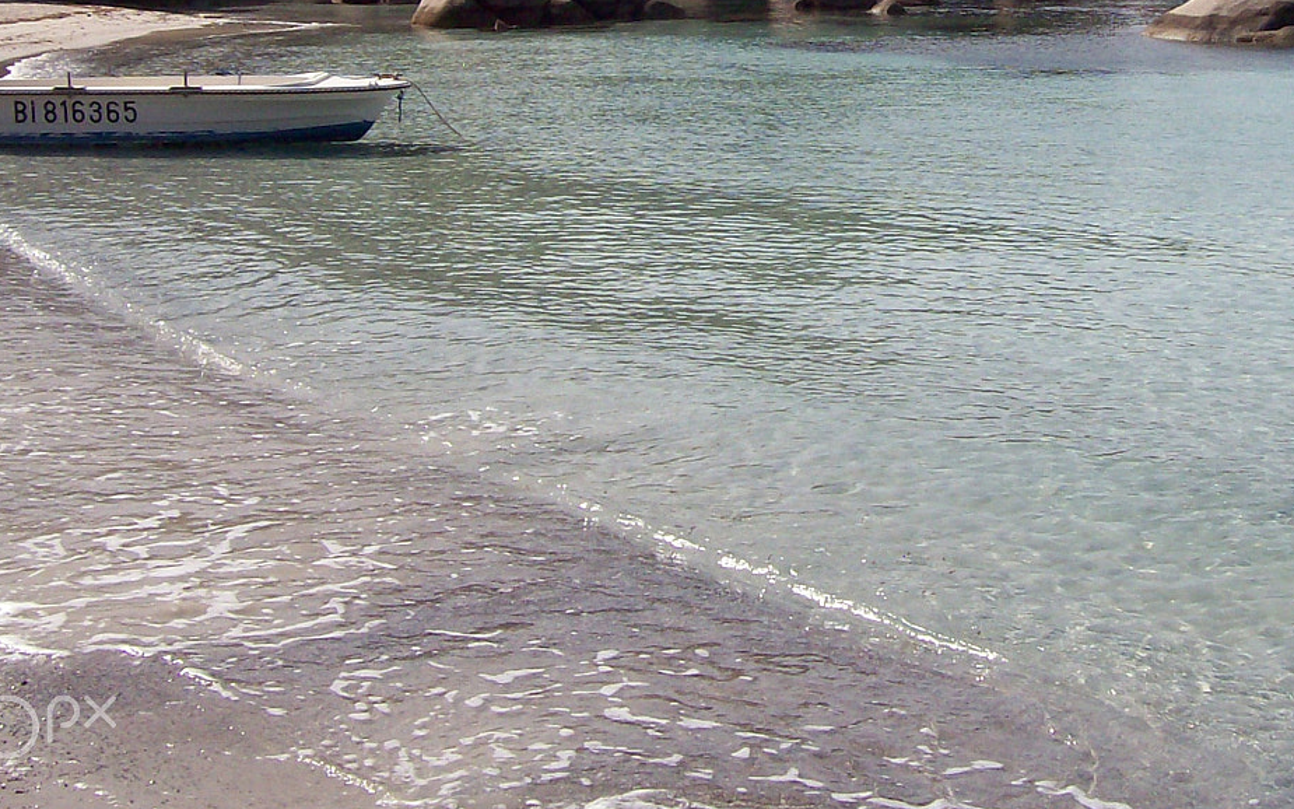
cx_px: 888
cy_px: 72
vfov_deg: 19.3
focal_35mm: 66
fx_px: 2327
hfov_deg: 30.8
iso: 80
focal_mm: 6
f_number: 4.8
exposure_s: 1/1127
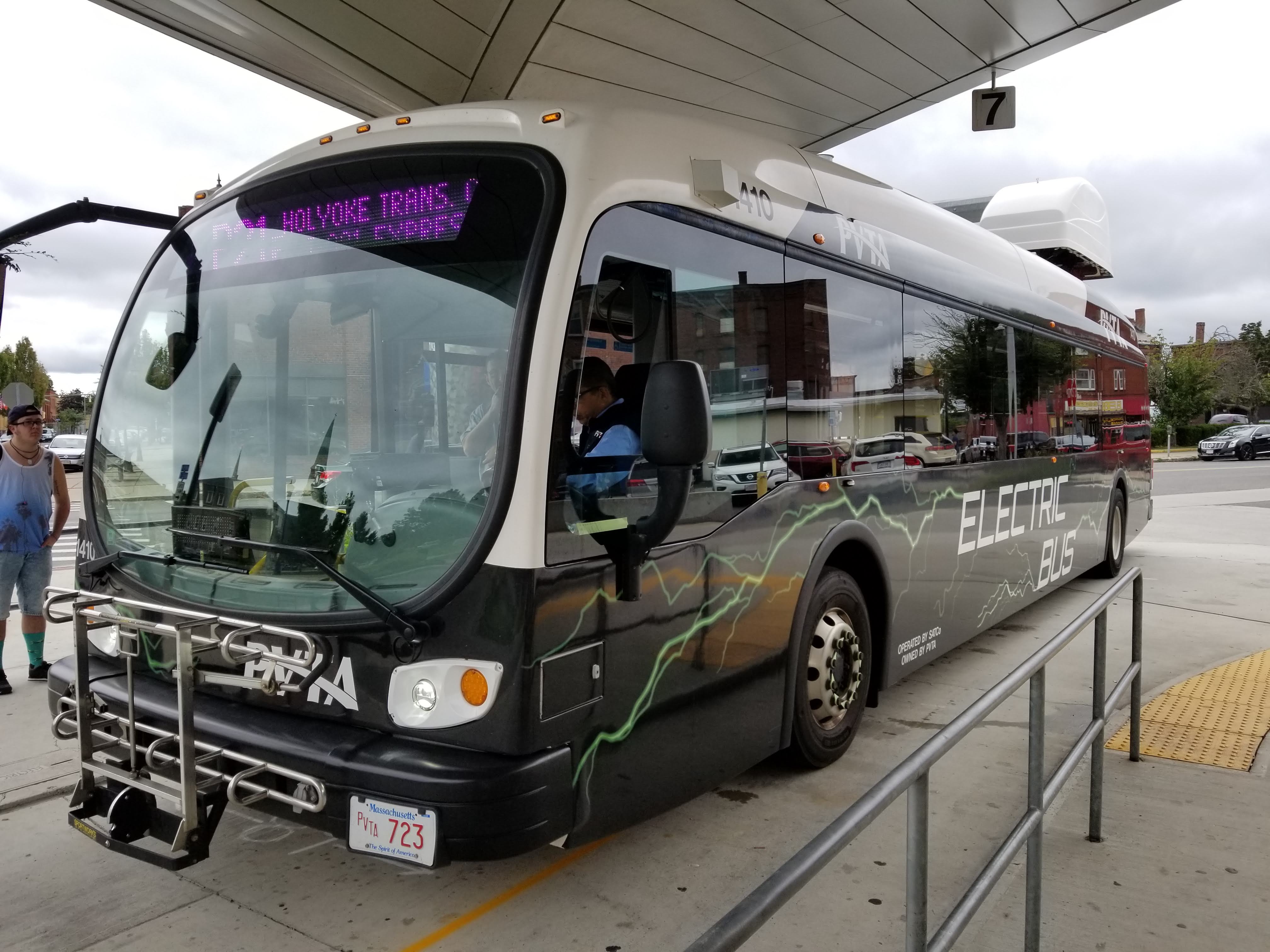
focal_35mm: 26
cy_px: 476
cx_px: 635
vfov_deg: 53.1
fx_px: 954
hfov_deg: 67.3
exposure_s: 1/560
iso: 50
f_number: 1.7
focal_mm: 4.3
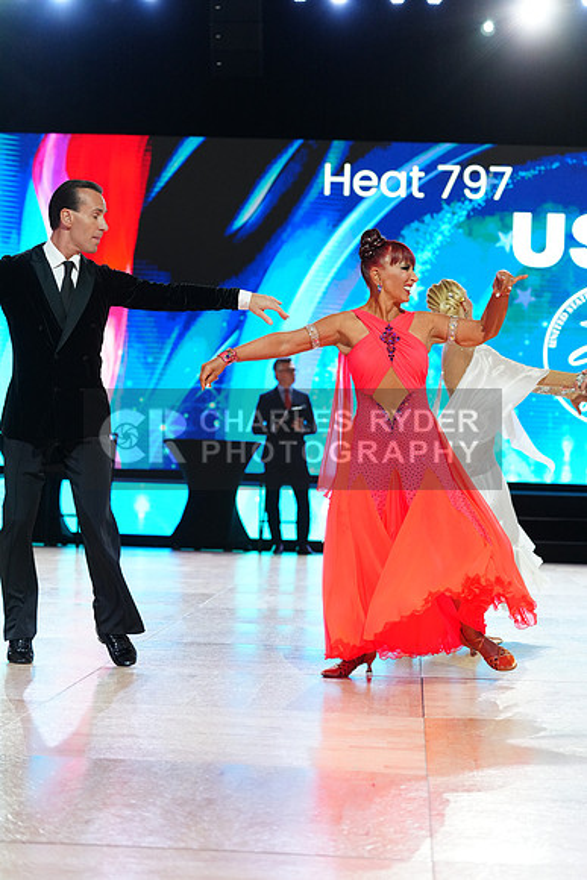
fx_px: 1931
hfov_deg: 17.3
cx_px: 294
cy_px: 440
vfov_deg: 25.7
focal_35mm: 79
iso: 2500
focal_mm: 79
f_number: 4
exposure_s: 1/320
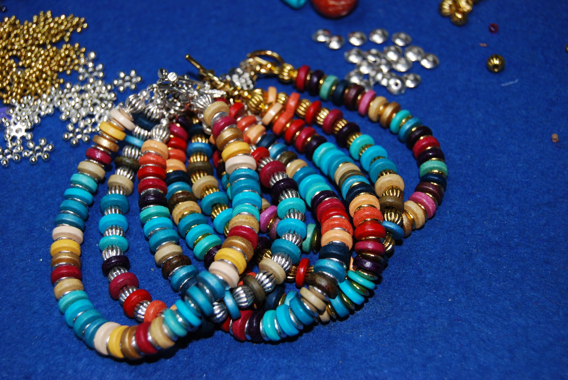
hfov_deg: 33.4
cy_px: 190
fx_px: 948
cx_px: 284
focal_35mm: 60
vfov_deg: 22.7
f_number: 5
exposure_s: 1/60
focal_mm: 40
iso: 200
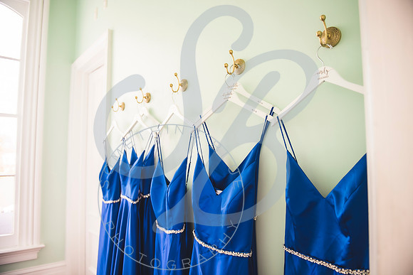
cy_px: 138
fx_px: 278
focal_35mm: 24
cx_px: 207
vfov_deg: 52.8
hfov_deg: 73.3
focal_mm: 24
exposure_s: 1/125
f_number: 2.8
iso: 100
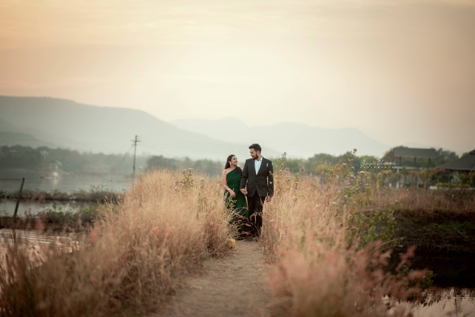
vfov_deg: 16.1
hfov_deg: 23.9
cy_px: 158
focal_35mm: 85
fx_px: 1122
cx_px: 238
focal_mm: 85
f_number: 1.4
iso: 200
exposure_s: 1/400
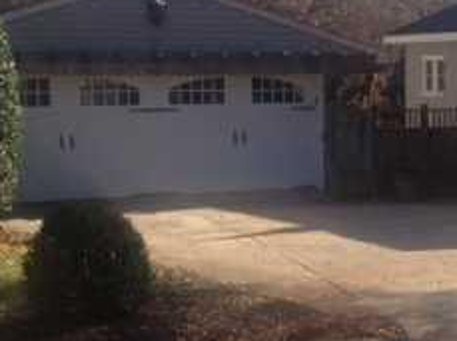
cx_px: 571
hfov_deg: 18.8
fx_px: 1292
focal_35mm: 98
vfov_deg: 15.0
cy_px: 170
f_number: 2.4
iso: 50
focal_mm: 4.28
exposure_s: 1/736
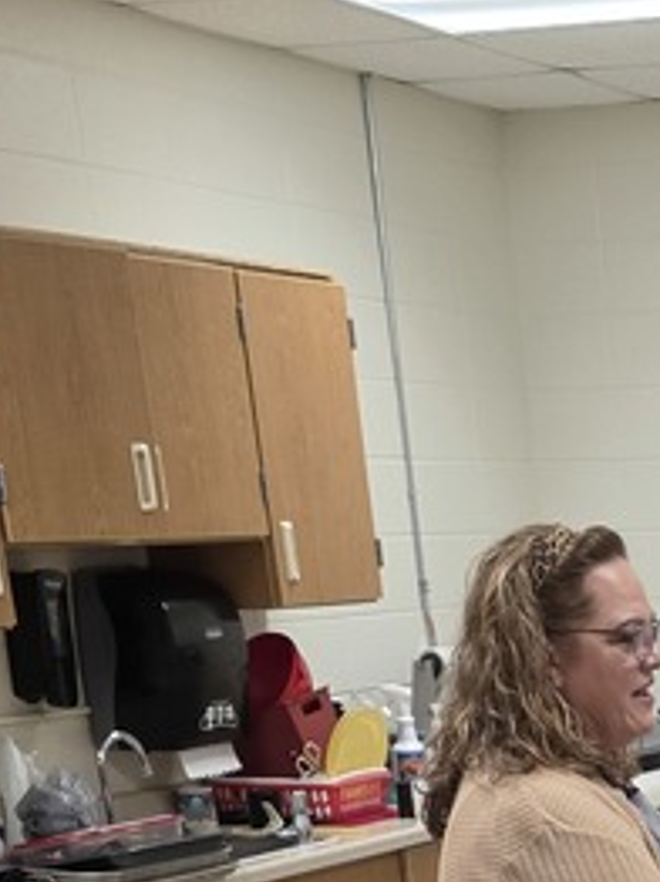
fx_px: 2292
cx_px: 1030
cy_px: 1424
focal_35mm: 90
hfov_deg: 15.0
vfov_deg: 18.6
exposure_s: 1/120
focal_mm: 6.3
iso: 320
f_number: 1.7
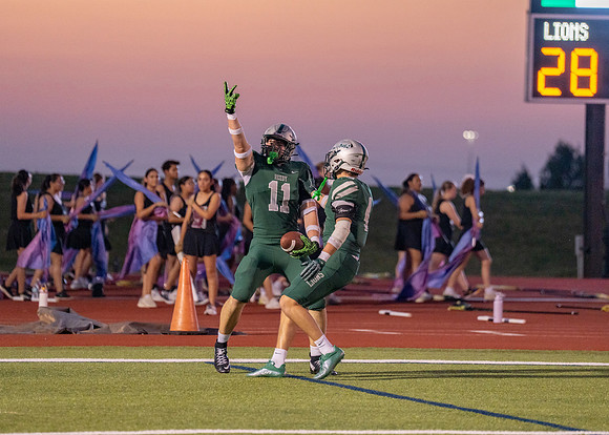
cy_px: 191
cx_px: 292
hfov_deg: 8.2
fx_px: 4270
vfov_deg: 5.8
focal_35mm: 247
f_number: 2.8
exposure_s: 1/1000
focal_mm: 188
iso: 1600
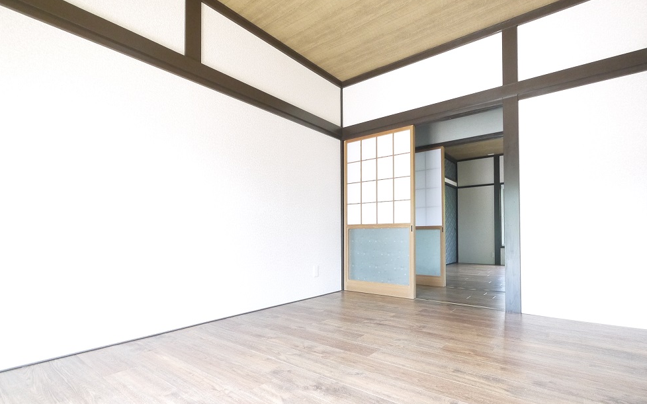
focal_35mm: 17
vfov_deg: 67.6
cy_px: 231
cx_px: 346
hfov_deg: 94.2
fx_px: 300
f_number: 4
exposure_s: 1/60
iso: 1250
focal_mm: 7
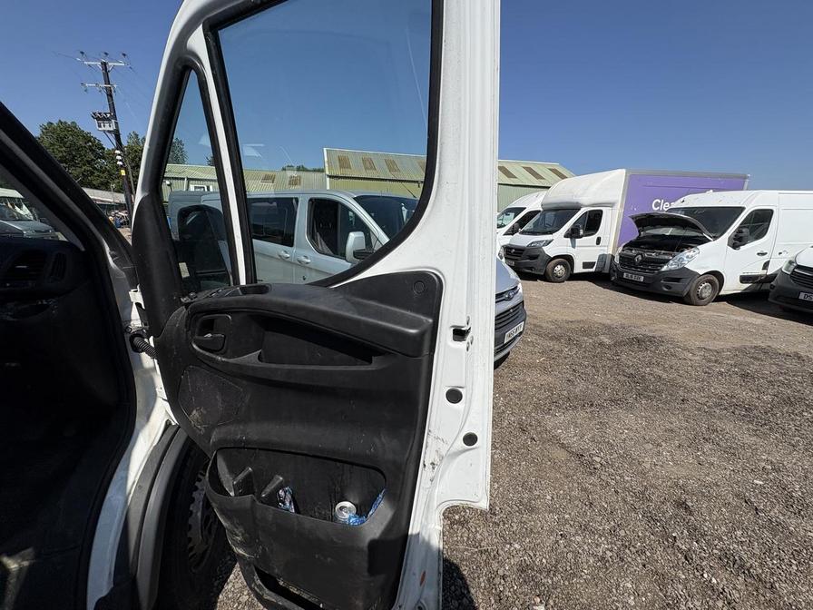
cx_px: 406
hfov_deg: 102.1
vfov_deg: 85.7
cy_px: 305
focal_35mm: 14
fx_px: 329
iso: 50
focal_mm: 2.22
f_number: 2.2
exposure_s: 1/3247
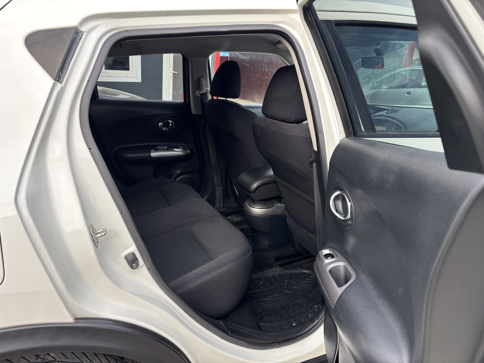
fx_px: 364
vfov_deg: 53.1
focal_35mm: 26
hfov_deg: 67.3
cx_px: 242
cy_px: 182
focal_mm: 5.96
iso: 50
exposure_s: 1/355
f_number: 1.6
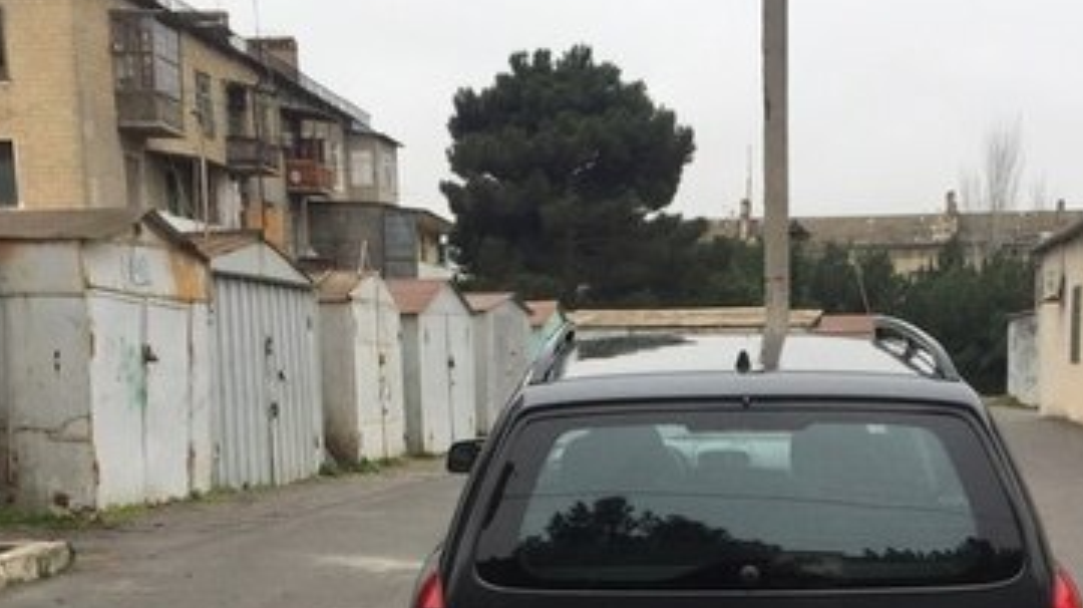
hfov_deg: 35.8
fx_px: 1665
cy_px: 673
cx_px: 680
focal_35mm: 58
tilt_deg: -8.9
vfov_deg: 19.8
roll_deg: +0.7
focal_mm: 4.15
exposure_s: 1/476
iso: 32
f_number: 2.2
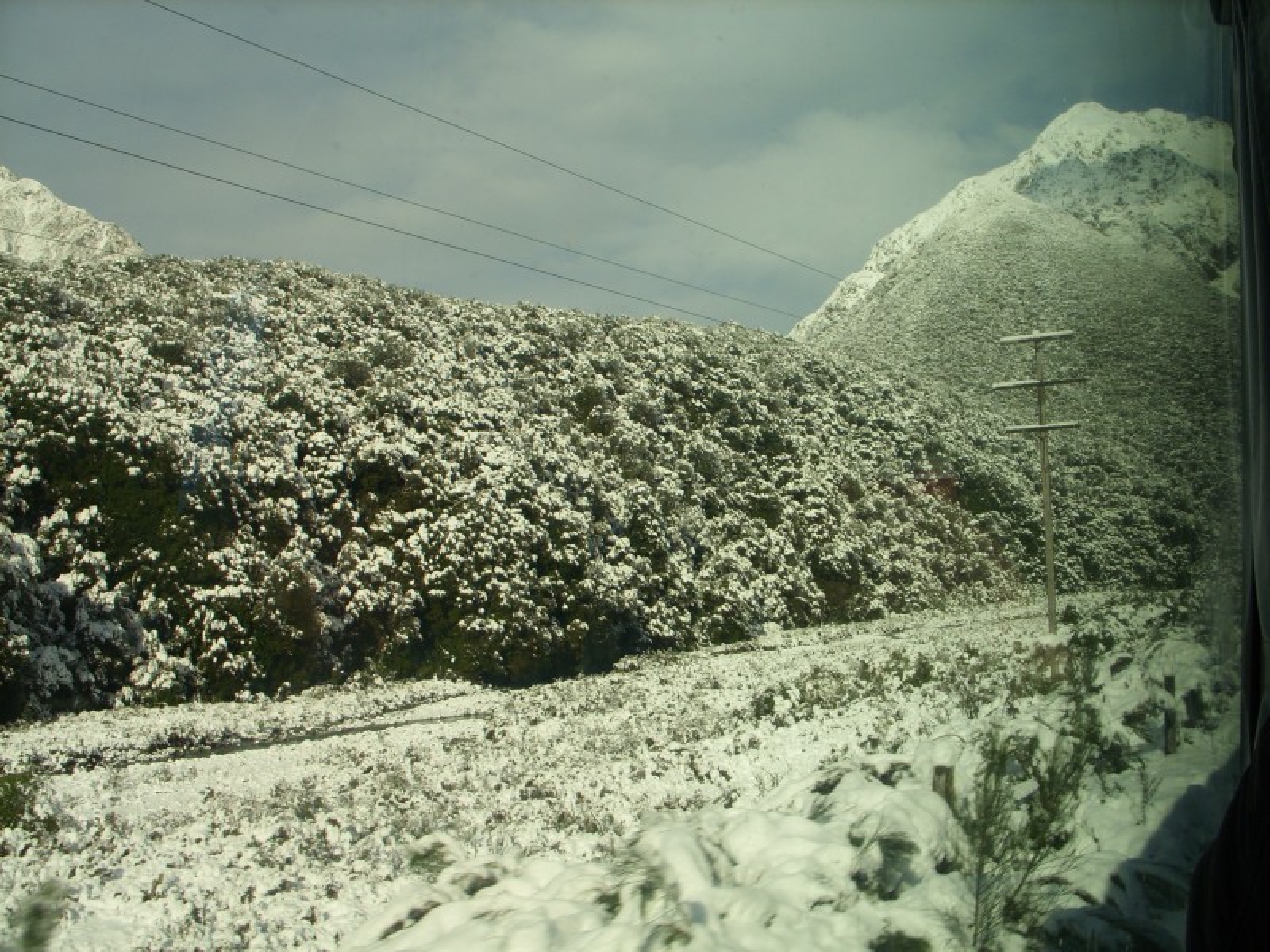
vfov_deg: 37.7
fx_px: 1394
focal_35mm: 38
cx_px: 635
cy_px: 476
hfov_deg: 49.0
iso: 50
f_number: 5.7
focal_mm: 7.8
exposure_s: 1/296
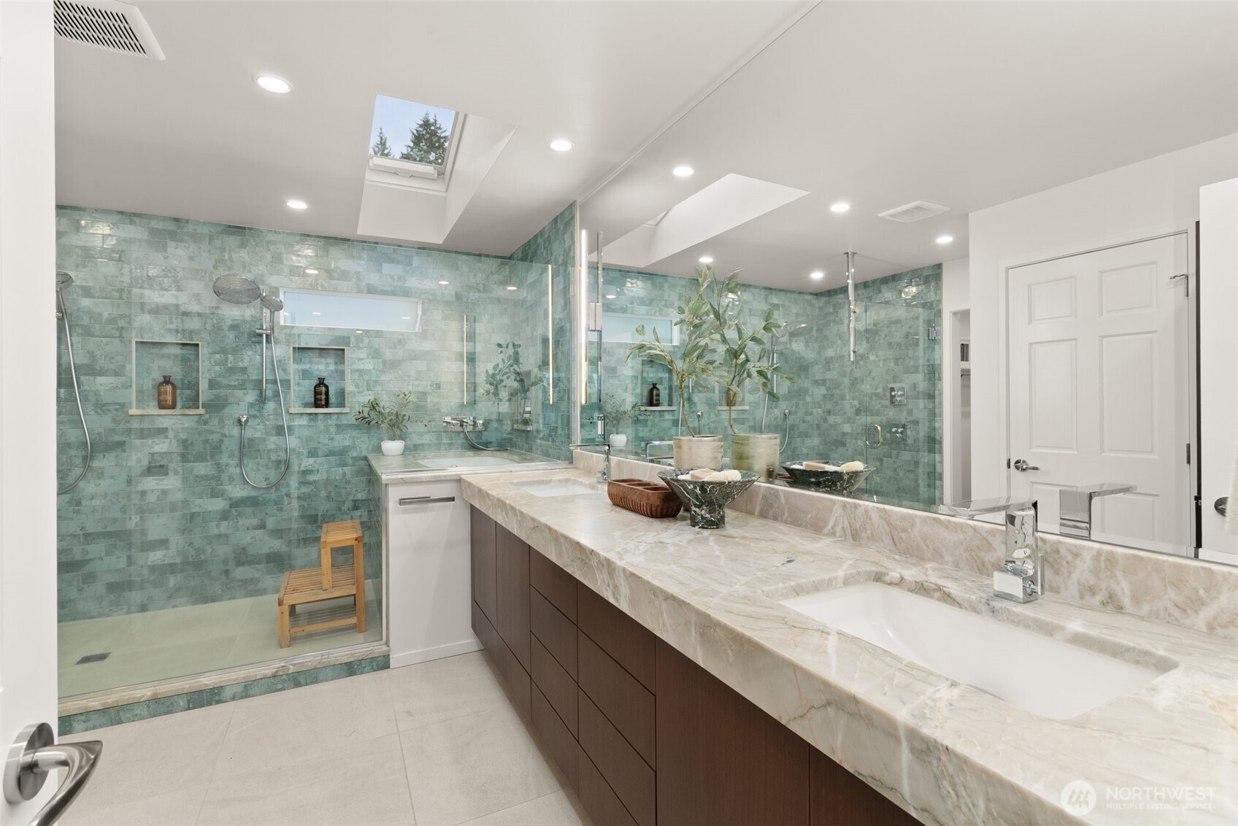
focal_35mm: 16
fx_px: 550
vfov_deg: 73.8
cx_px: 619
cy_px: 413
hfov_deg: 96.7
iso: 500
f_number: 8
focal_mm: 16
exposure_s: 1/6
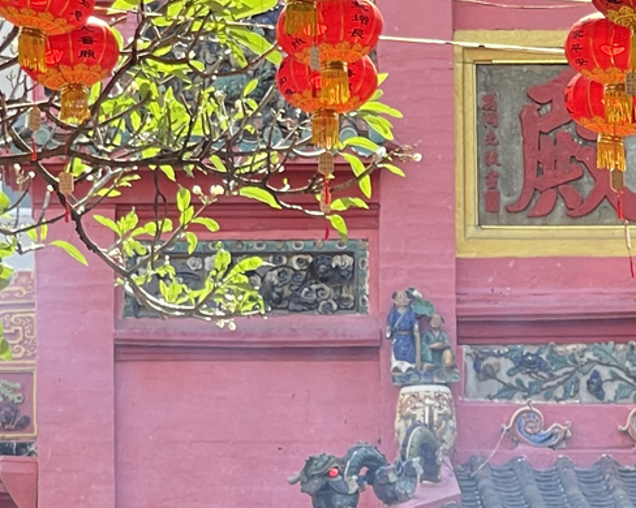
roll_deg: +0.6
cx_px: 382
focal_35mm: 256
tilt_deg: +5.0
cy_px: 557
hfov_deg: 7.6
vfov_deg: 6.0
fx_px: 4817
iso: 20
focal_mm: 7.5
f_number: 2.2
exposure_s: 1/169
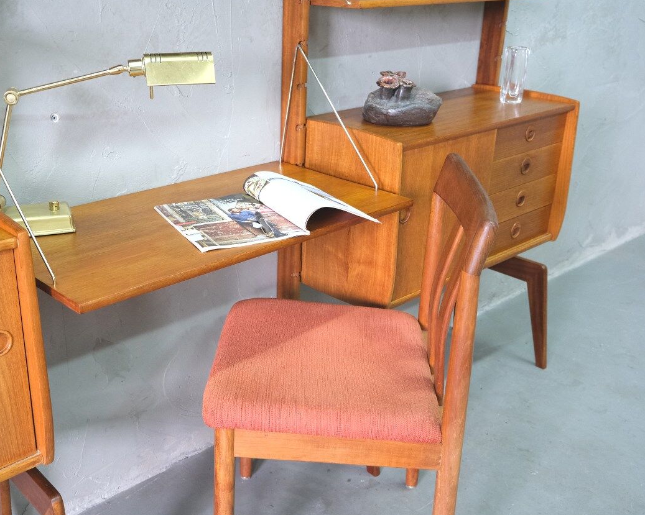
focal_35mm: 38
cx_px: 258
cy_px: 260
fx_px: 725
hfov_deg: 47.7
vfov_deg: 39.1
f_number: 4
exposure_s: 1/30
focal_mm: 22.3
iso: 2500
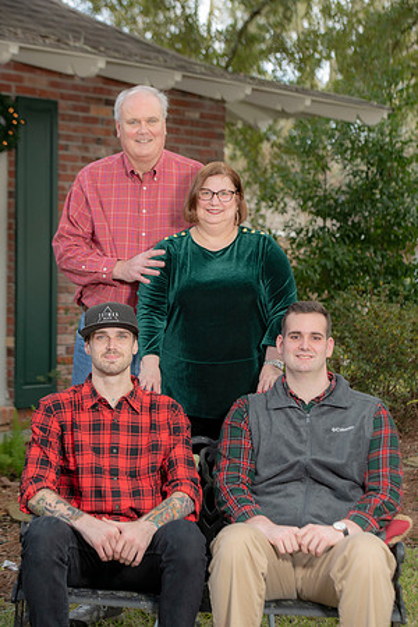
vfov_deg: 22.1
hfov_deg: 14.9
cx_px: 209
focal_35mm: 92
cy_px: 314
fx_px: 1602
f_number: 5
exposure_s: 1/200
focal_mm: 92
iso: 320
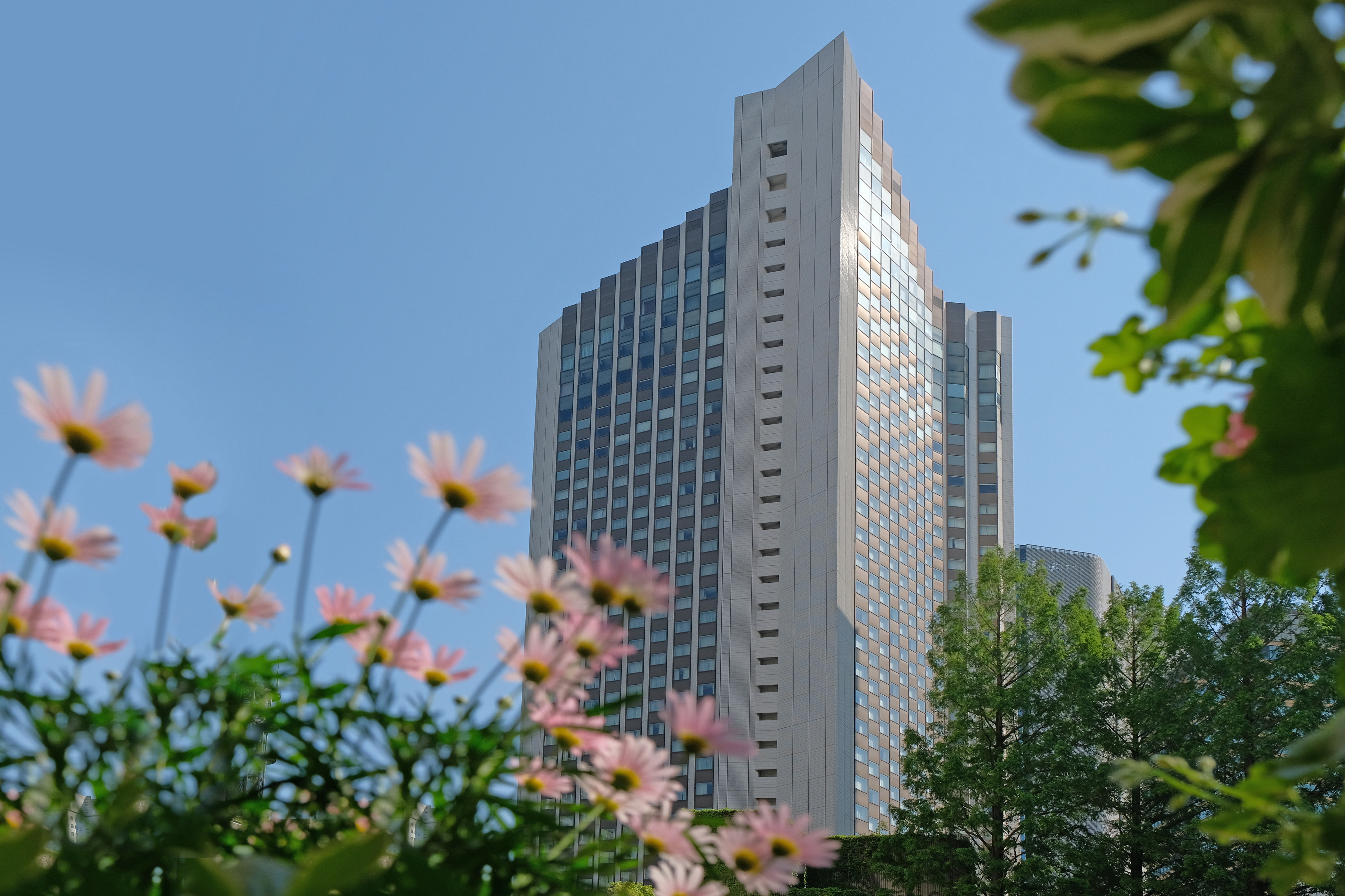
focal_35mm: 33
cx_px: 672
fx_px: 1233
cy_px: 448
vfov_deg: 40.0
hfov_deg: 57.2
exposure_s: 1/450
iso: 200
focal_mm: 22
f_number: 7.1
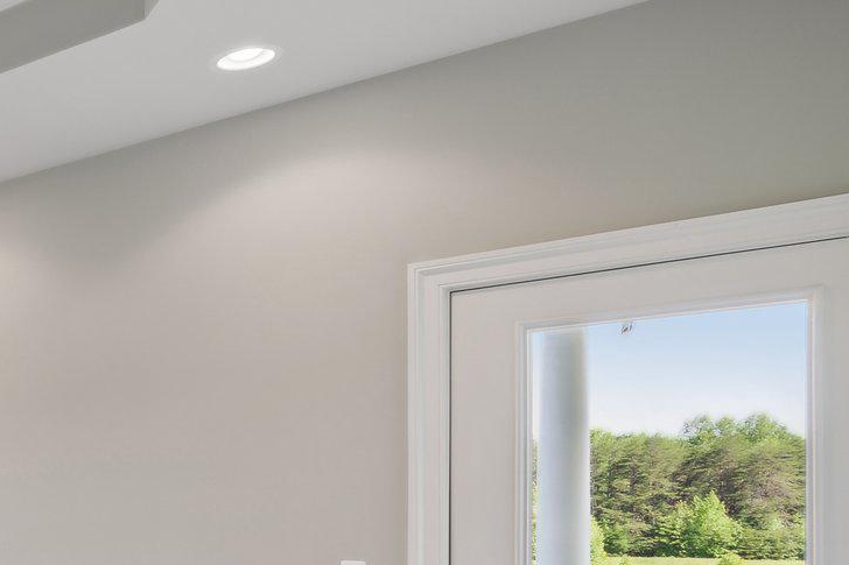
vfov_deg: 27.6
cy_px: 543
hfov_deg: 30.2
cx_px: -335
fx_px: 1094
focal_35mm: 46
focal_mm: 16.5
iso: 125
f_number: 6.3
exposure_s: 1/13
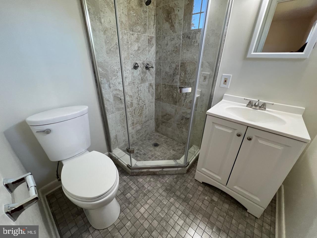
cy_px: 119
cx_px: 158
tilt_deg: -26.0
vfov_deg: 89.9
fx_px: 119
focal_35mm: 13
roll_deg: -1.2
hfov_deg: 106.2
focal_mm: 1.57
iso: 250
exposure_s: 1/120
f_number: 1.8
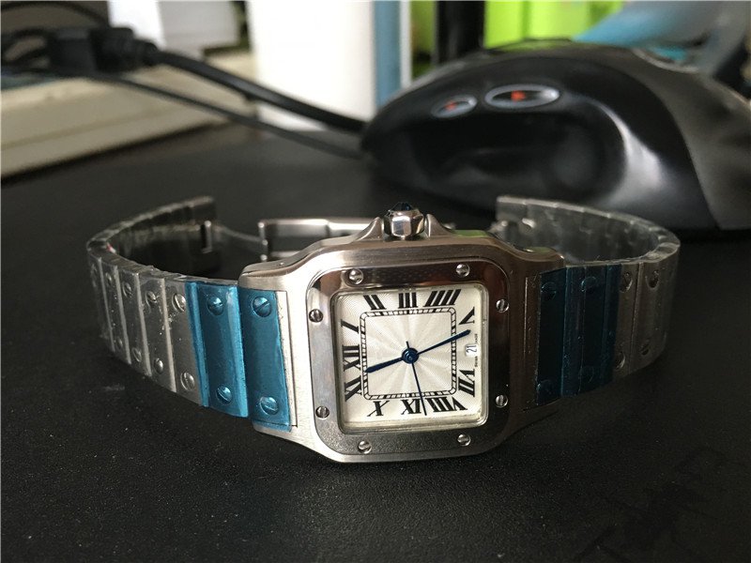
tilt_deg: -22.2
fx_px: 629
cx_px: 376
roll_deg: +1.6
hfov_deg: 61.7
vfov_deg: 48.2
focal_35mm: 29
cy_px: 282
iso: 160
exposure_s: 1/33
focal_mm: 4.15
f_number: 2.2
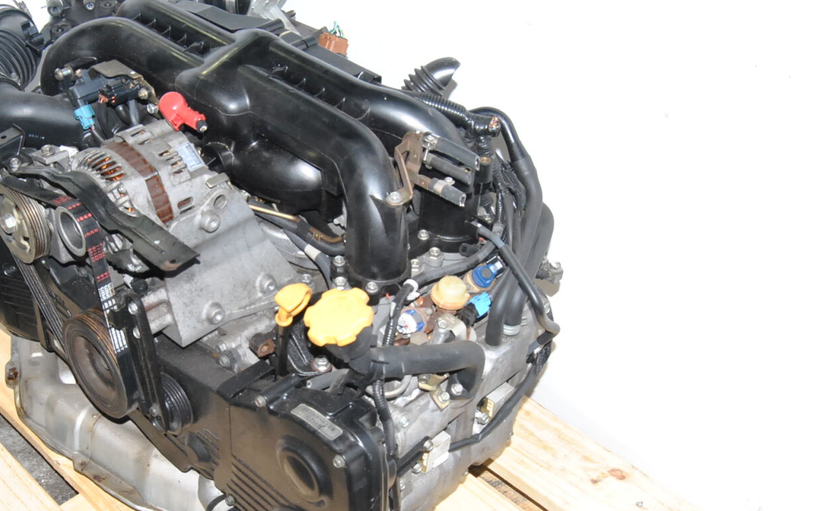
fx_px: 1071
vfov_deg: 26.8
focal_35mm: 48
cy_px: 298
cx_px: 286
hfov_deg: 41.4
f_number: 10
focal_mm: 24
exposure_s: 1/200
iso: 800
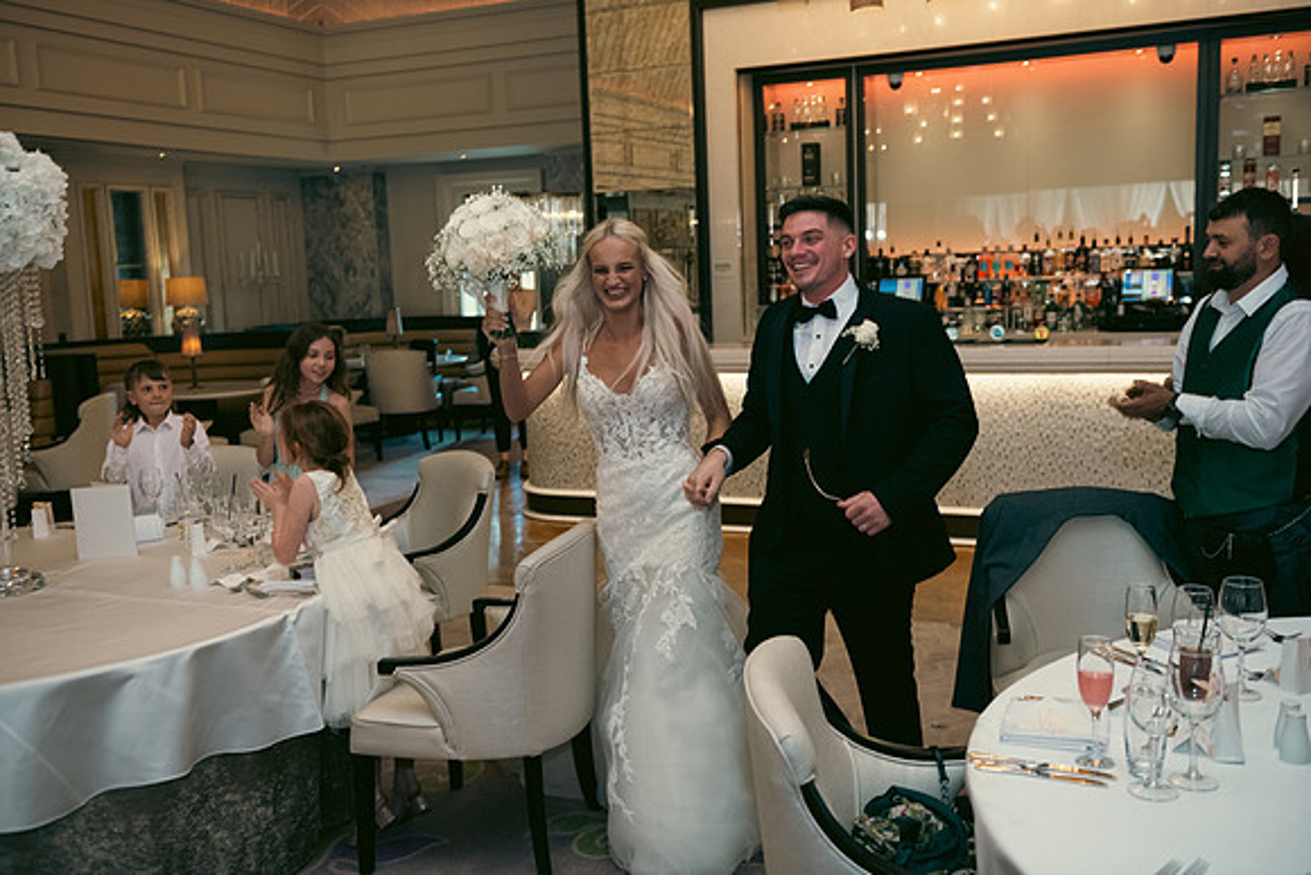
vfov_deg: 37.9
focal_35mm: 35
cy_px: 438
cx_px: 656
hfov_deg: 54.4
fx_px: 1275
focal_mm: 35
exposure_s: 1/160
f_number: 3.5
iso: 800
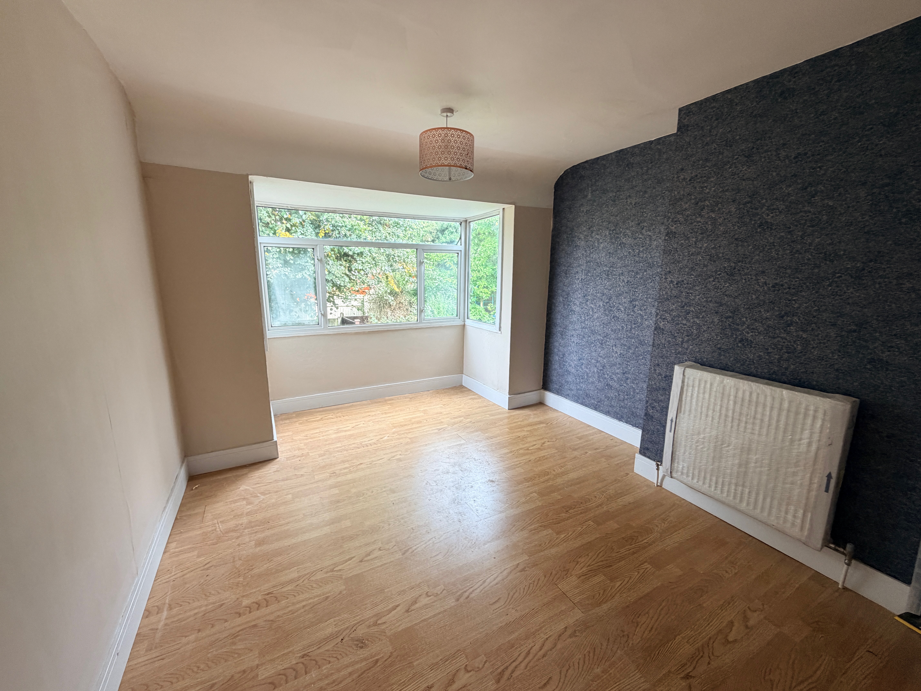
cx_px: 460
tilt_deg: -10.9
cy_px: 346
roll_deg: -0.2
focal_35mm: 14
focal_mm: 2.22
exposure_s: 1/121
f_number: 2.2
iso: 160
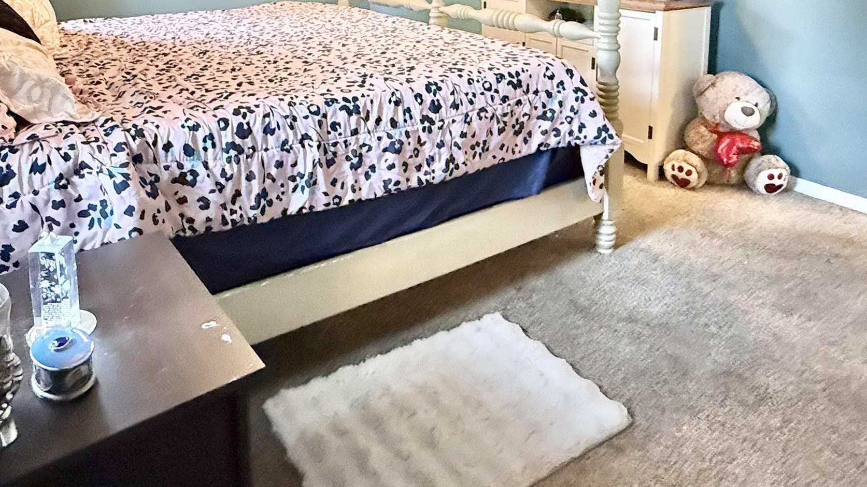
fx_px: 644
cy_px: 8
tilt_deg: -7.9
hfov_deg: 67.5
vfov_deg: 37.4
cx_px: 363
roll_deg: +0.3
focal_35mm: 28
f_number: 2.2
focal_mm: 2.22
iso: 1250
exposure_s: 1/60
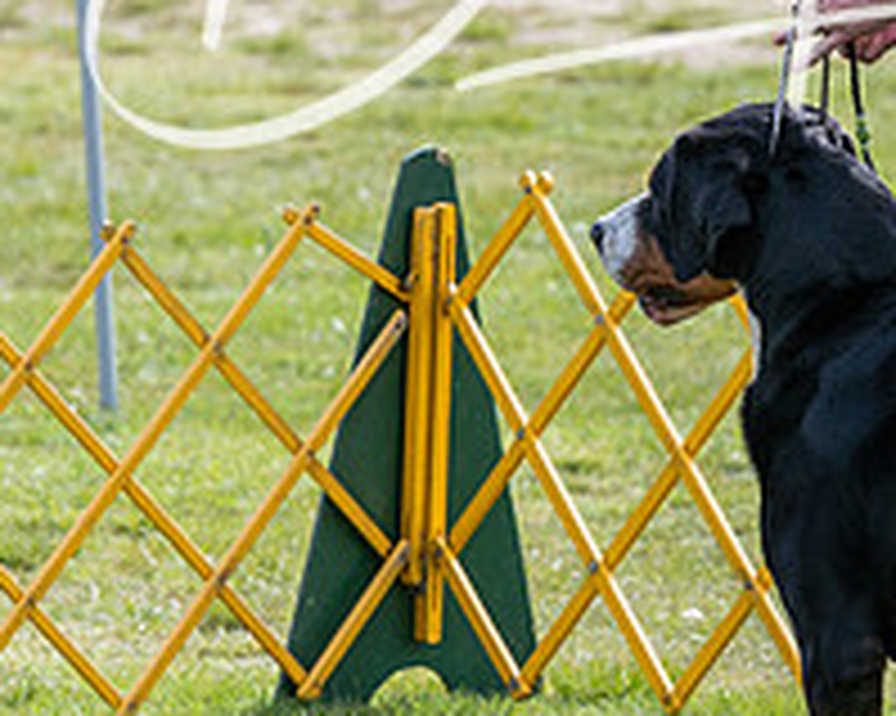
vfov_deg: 2.2
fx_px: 18315
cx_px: 648
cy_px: 112
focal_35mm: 691
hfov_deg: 2.8
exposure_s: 1/1250
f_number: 5.6
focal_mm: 192
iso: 400
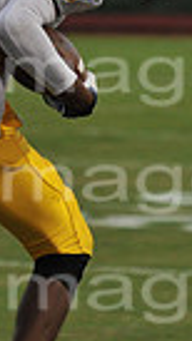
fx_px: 4900
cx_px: -57
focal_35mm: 541
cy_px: 129
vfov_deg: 4.0
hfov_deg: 2.2
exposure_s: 1/400
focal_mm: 122
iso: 1600
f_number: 3.2
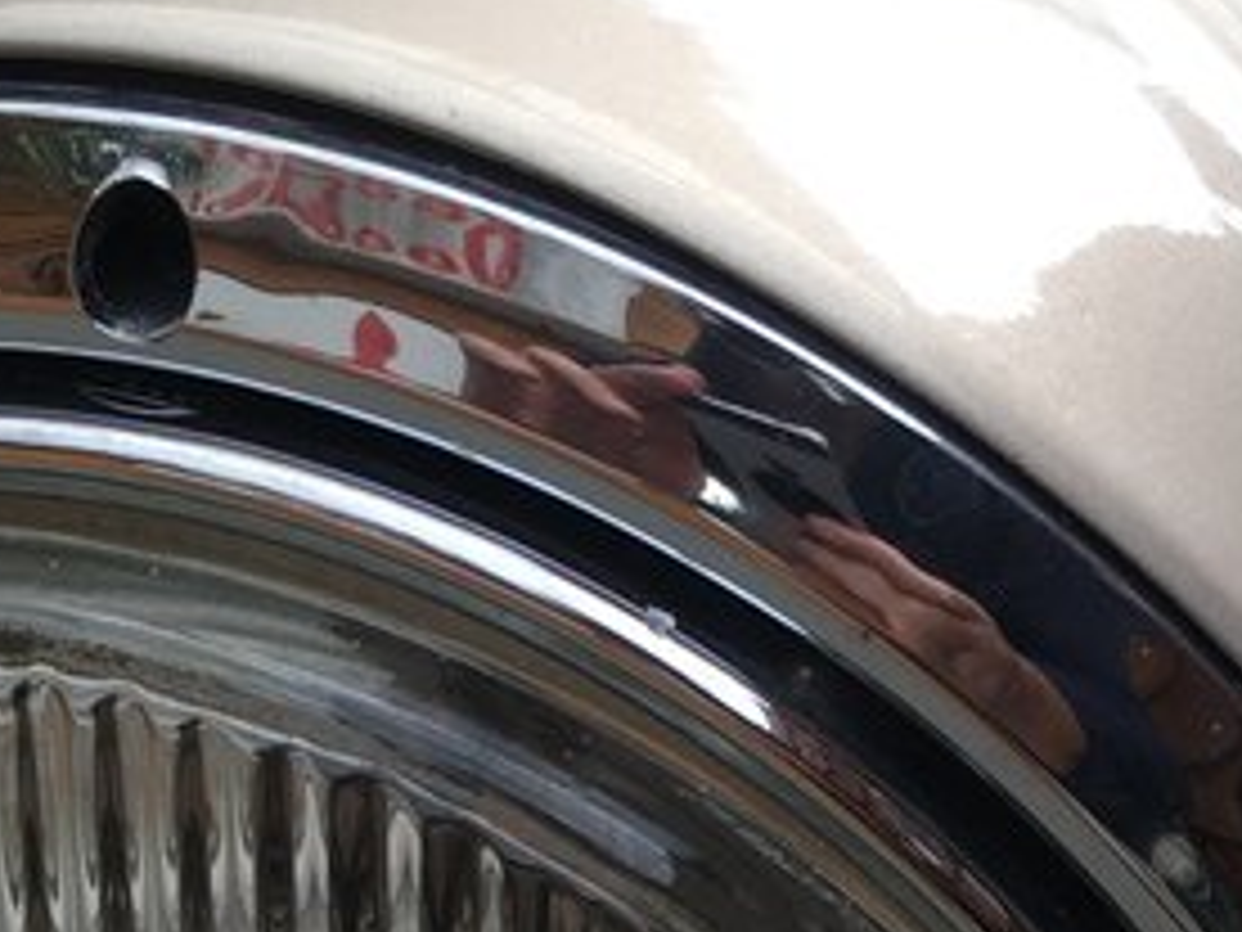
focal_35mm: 105
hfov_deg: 18.7
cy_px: 1864
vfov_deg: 12.4
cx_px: 392
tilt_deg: -51.3
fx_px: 3767
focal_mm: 4.15
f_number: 2.2
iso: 25
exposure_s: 1/120
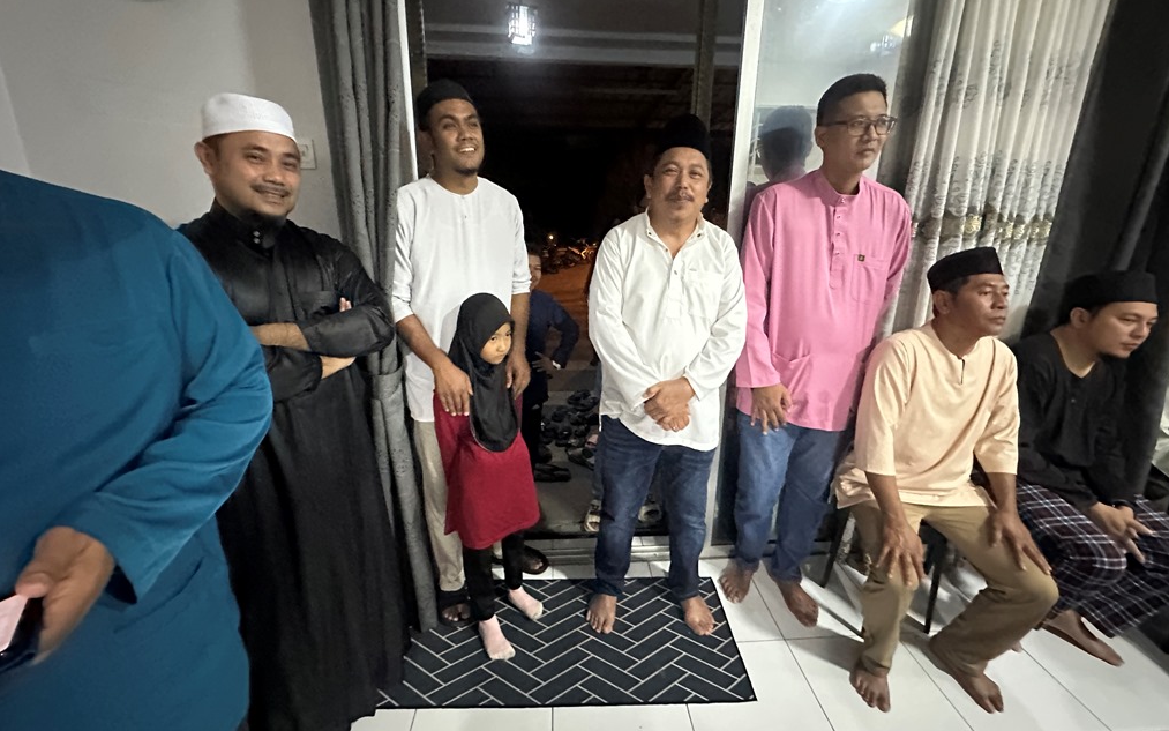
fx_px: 478
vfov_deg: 74.7
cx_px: 589
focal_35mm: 15
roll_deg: -0.3
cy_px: 344
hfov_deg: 101.5
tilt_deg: -13.9
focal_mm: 2.22
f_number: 2.2
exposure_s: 1/33
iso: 1250
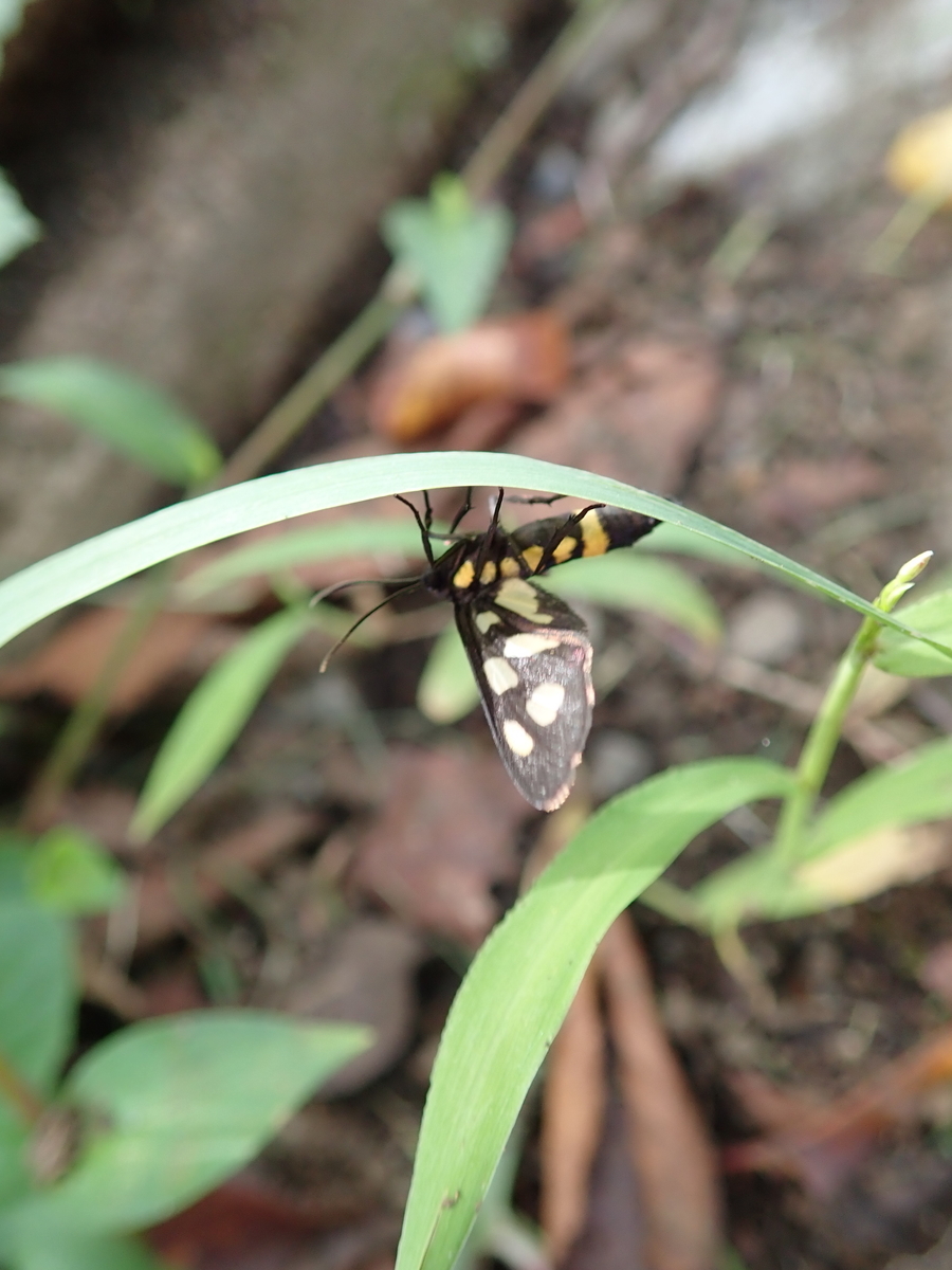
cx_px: 476
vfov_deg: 60.0
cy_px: 635
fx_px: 1100
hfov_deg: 46.8
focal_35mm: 30
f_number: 2.3
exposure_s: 1/125
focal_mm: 5.5
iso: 200
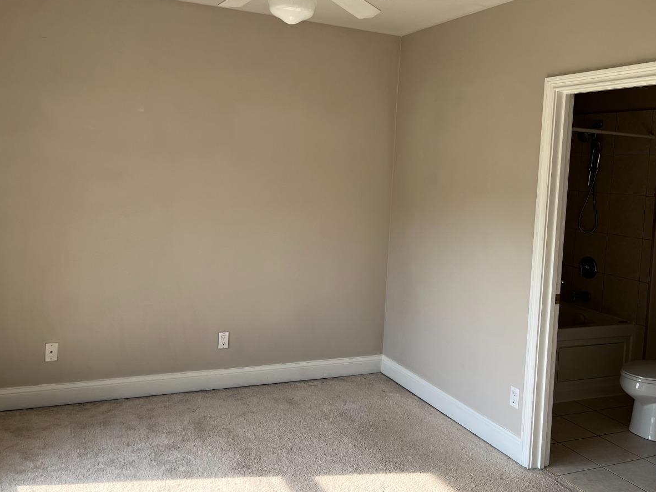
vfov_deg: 42.7
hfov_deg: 55.4
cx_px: 325
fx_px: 625
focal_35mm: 33
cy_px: 194
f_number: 1.6
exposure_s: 1/216
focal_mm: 5.1
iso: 40
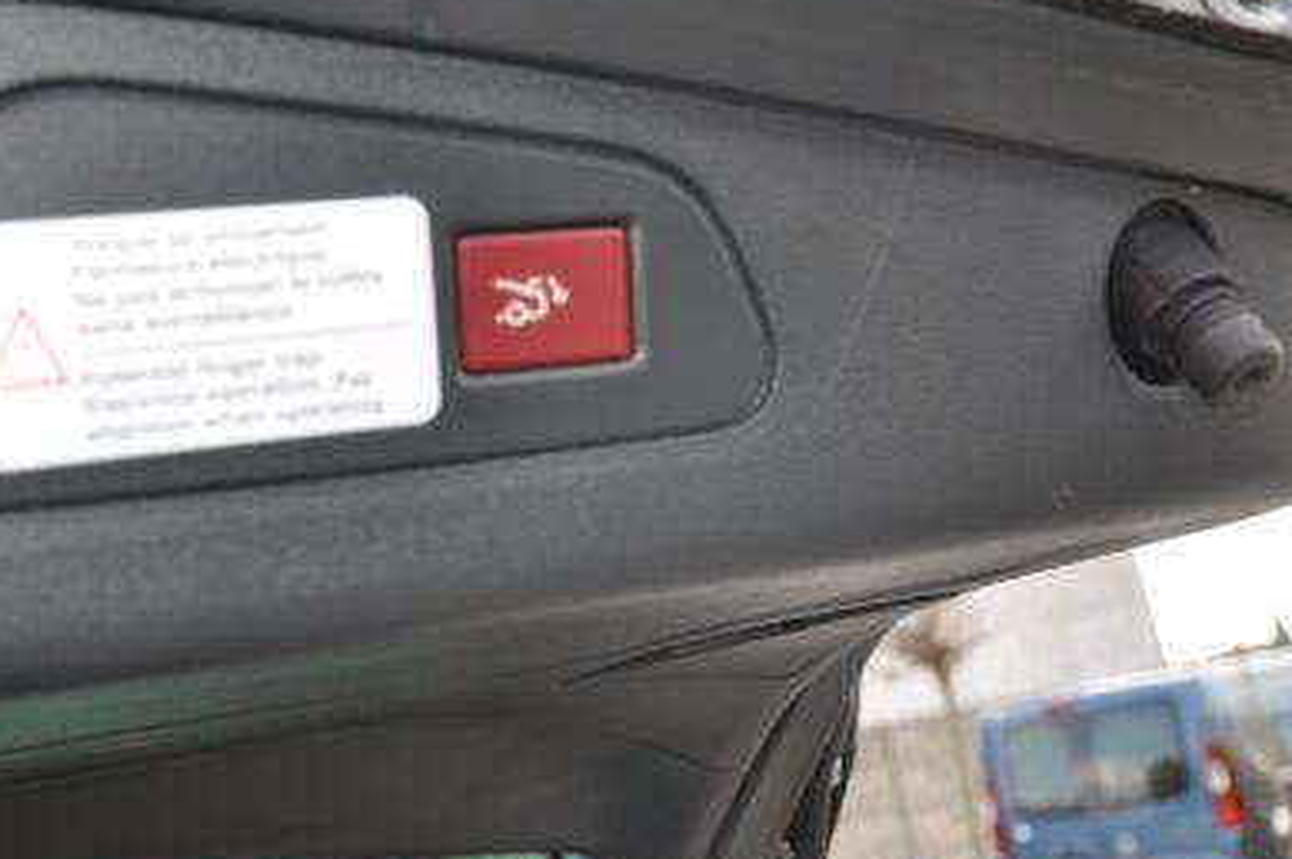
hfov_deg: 38.6
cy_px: 348
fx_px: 1829
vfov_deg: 26.4
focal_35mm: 51
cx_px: 453
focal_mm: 22
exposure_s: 1/200
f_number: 5
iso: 200
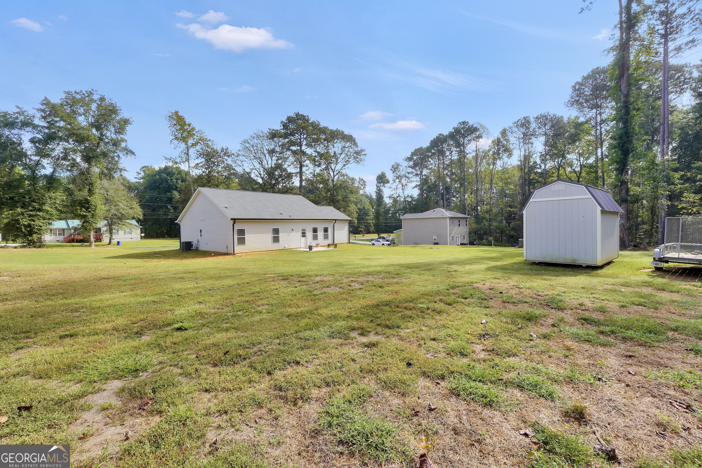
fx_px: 292
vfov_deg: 77.3
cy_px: 234
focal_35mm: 15
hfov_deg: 100.4
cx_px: 351
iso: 100
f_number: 9
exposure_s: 1/125
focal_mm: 10
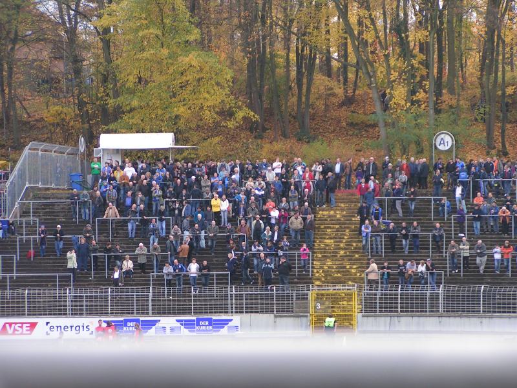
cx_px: 258
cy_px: 194
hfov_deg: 13.8
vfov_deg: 10.4
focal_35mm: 143
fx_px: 2136
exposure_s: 1/160
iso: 64
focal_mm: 21.9
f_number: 3.5
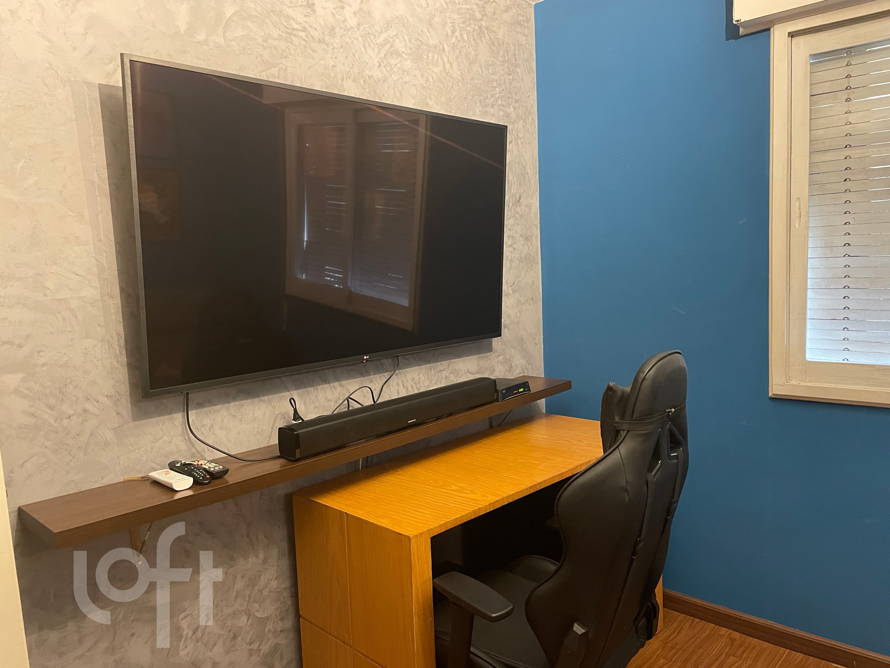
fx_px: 668
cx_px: 445
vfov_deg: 53.1
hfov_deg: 67.3
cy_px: 334
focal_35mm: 26
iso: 500
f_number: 1.6
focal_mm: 4.2
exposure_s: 1/30
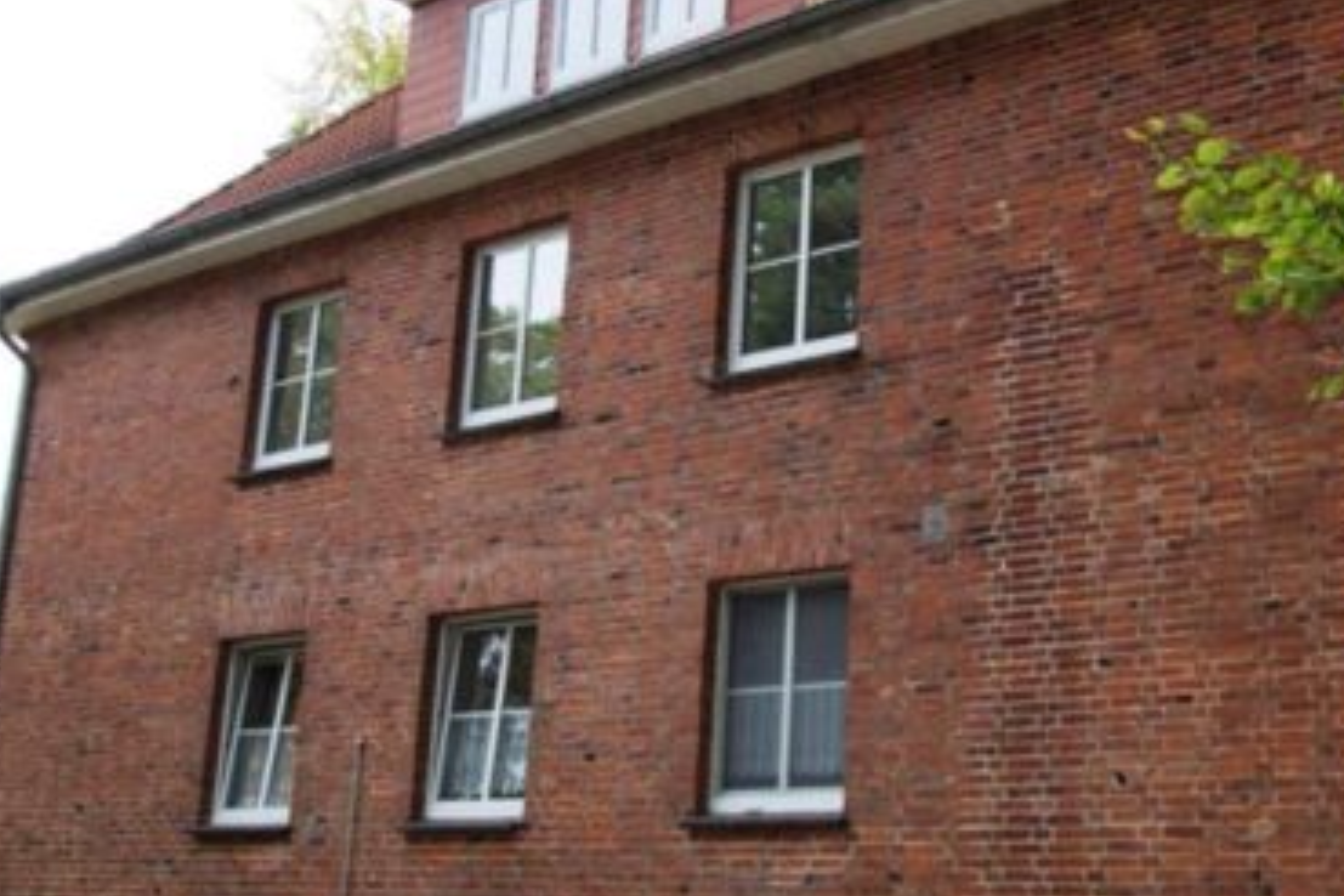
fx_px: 1867
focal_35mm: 50
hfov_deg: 39.2
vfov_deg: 27.0
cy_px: 423
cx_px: 874
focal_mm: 16
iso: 100
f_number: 4.5
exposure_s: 1/80
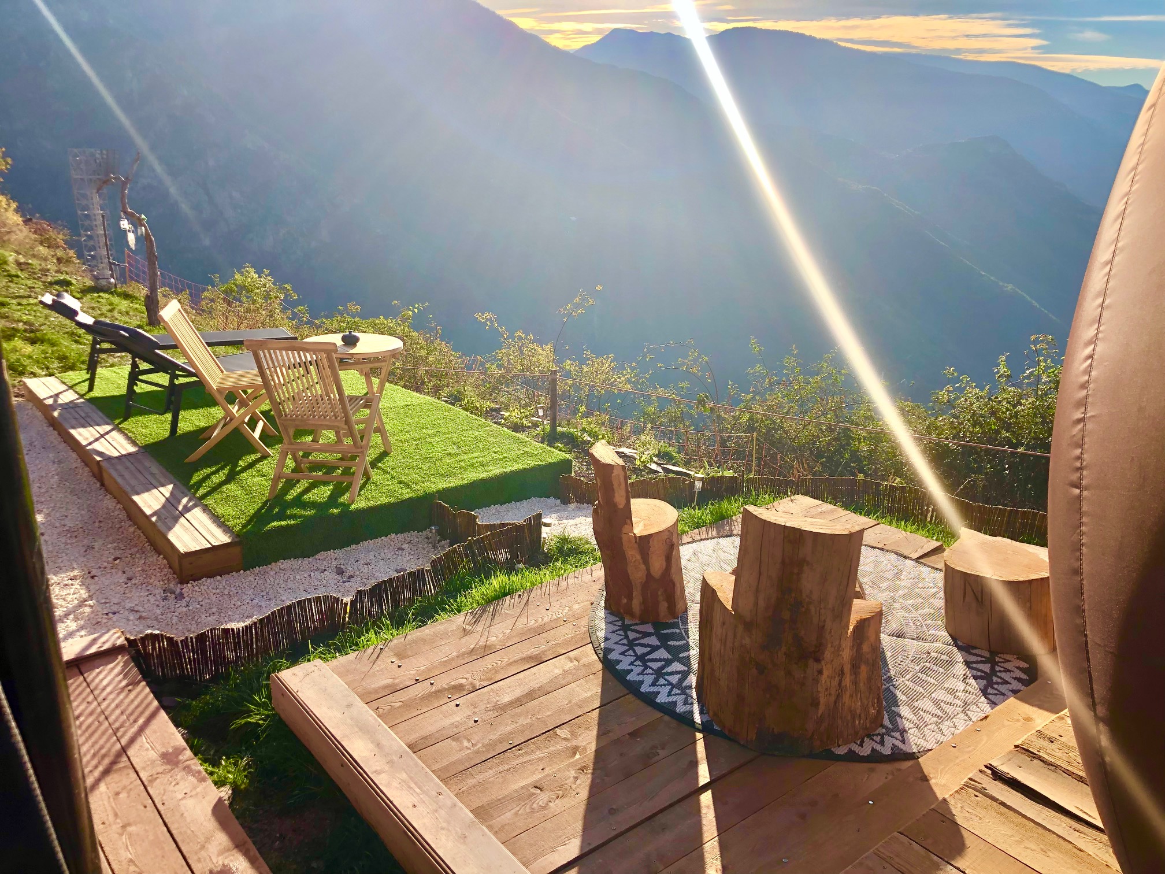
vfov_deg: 49.7
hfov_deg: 63.4
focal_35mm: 28
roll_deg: +0.1
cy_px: 437
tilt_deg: -17.9
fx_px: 942
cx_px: 582
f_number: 1.8
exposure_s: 1/1389
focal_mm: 3.99
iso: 20
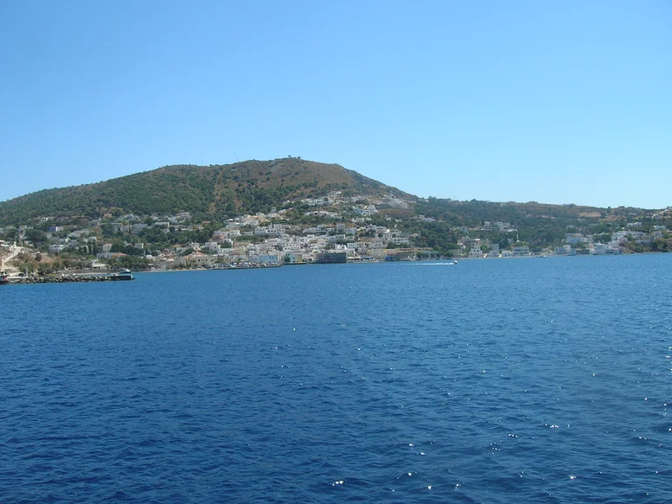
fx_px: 680
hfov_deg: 52.6
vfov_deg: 40.7
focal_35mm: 35
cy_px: 249
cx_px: 334
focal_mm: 5.7
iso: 71
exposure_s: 1/590
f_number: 4.9
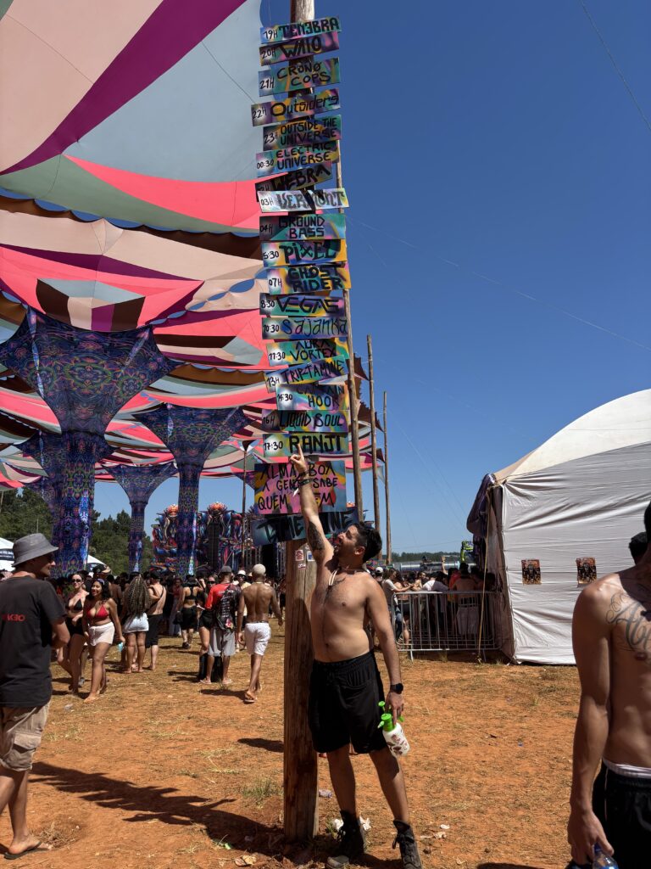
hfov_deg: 53.1
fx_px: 652
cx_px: 326
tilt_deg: +9.2
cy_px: 434
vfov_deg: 67.3
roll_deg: -0.7
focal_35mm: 26
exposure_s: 1/3205
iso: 50
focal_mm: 5.96
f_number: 1.6
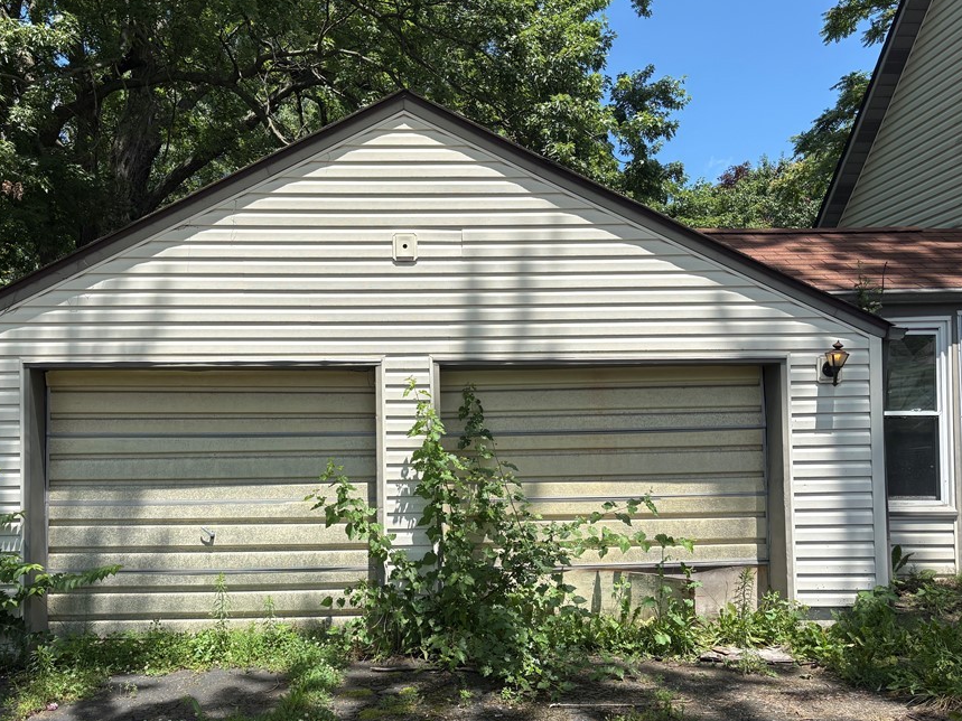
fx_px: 861
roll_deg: +2.5
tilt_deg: +2.9
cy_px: 396
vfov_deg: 45.4
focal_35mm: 31
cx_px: 417
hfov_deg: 58.2
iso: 50
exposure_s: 1/2747
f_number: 1.6
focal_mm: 5.96
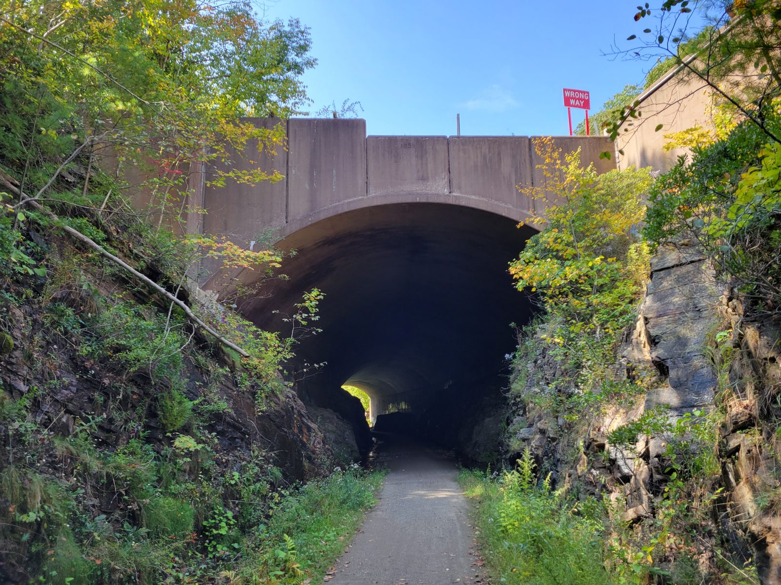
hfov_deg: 67.3
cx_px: 390
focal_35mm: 26
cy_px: 292
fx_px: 587
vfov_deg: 53.1
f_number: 1.8
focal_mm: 5.4
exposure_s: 1/214
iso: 40
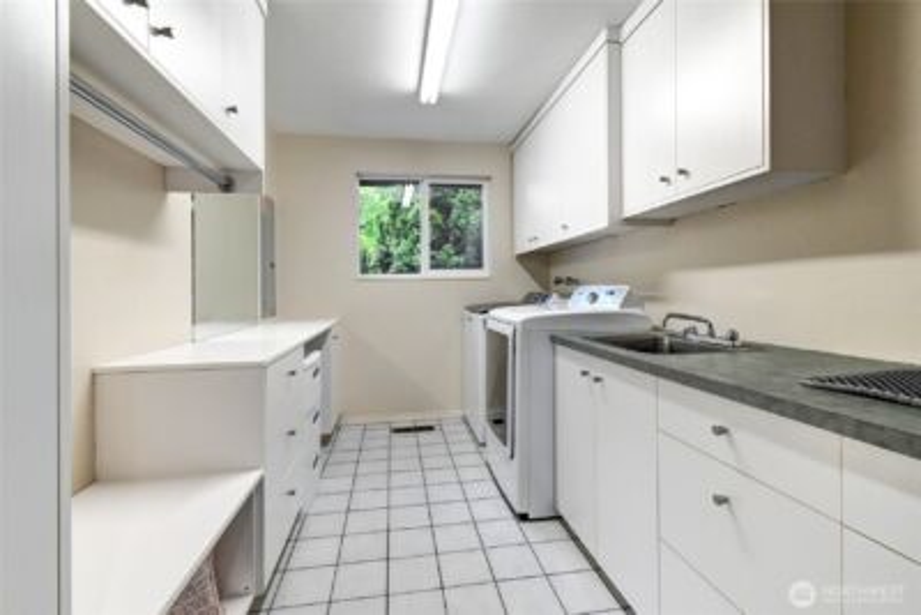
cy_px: 308
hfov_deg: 100.4
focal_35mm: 15
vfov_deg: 77.4
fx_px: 384
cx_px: 460
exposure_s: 1/40
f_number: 11
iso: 3200
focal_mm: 10
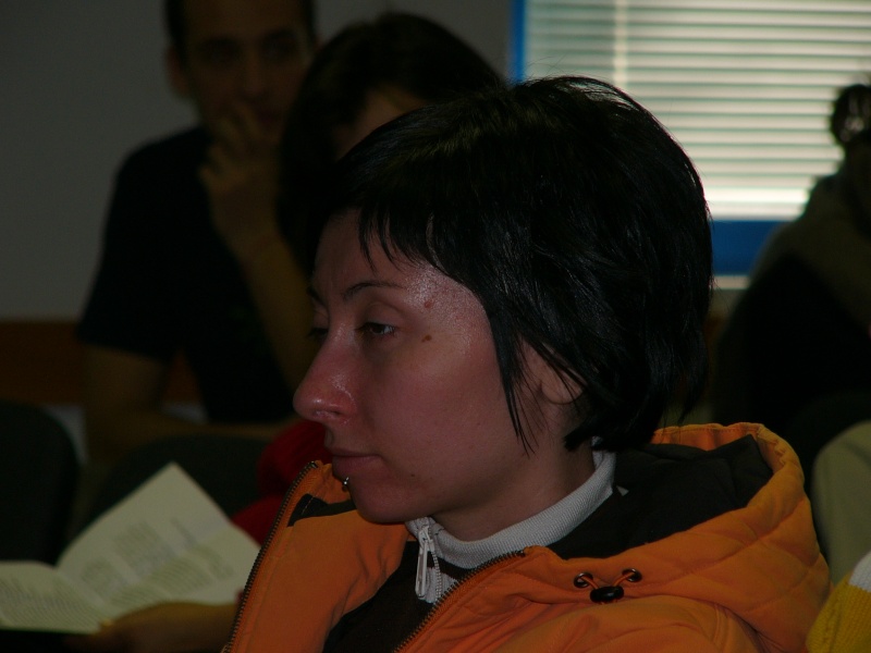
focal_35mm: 250
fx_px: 6290
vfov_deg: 5.9
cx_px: 436
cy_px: 326
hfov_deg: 7.9
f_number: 2.8
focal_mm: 41.7
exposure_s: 1/80
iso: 50
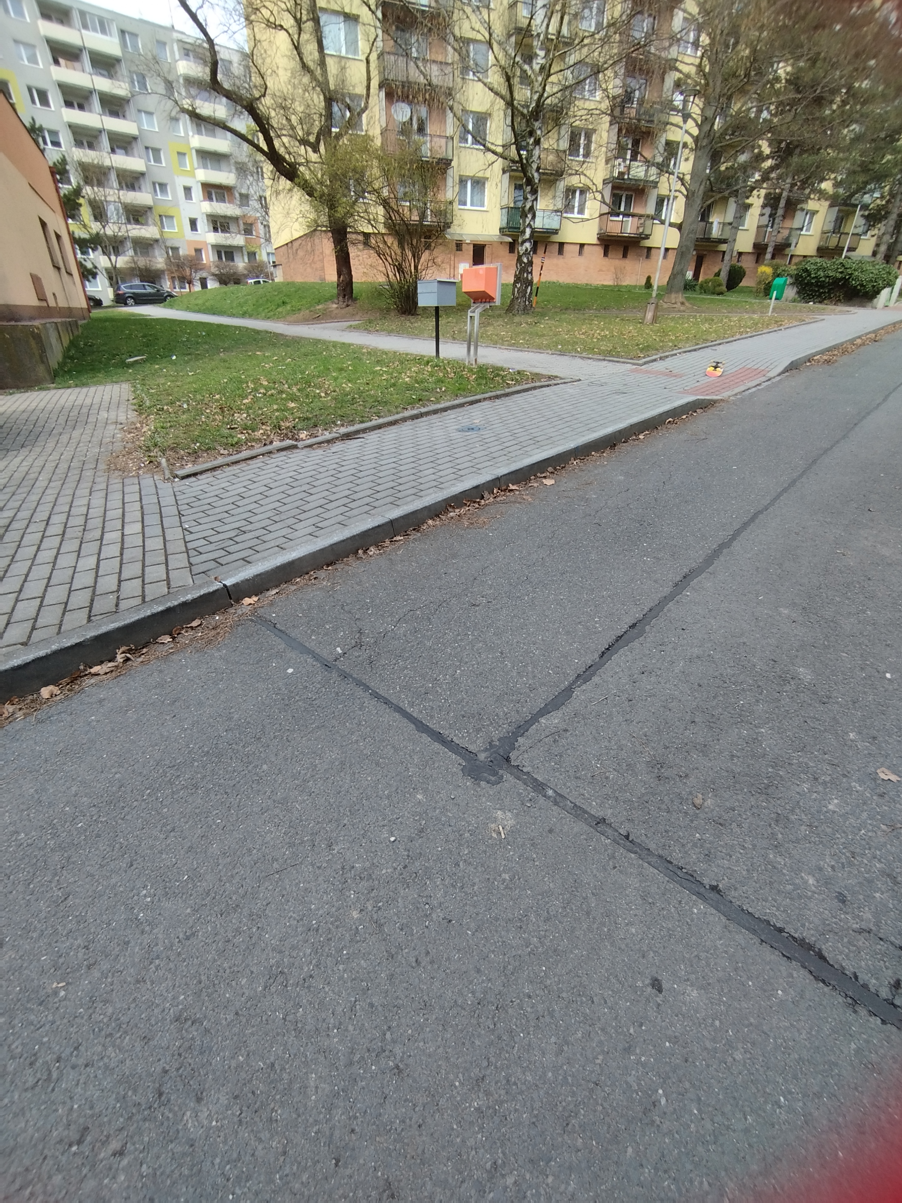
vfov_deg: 94.5
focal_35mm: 16
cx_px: 451
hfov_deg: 78.1
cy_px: 602
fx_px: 556
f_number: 2.2
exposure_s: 1/411
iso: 50
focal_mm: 1.65
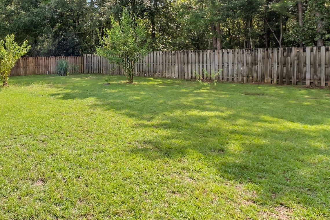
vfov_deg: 45.8
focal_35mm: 27
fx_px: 247
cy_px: 49
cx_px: 60
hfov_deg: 61.1
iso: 250
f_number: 8
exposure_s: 1/750
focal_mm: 10
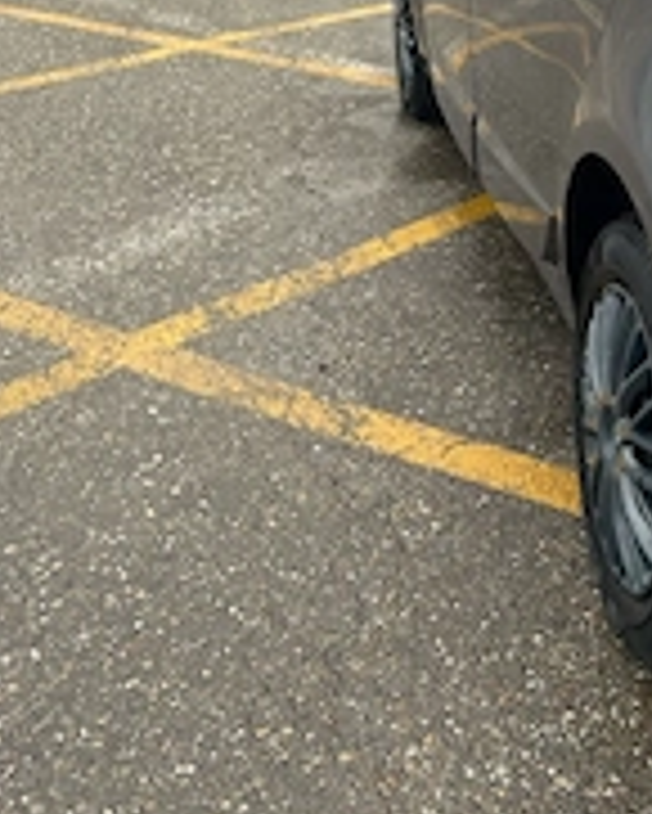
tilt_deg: -15.7
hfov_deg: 26.2
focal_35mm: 56
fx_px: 1350
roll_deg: -5.1
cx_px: 598
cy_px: 103
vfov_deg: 32.1
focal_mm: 5.7
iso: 40
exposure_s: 1/131
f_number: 1.5
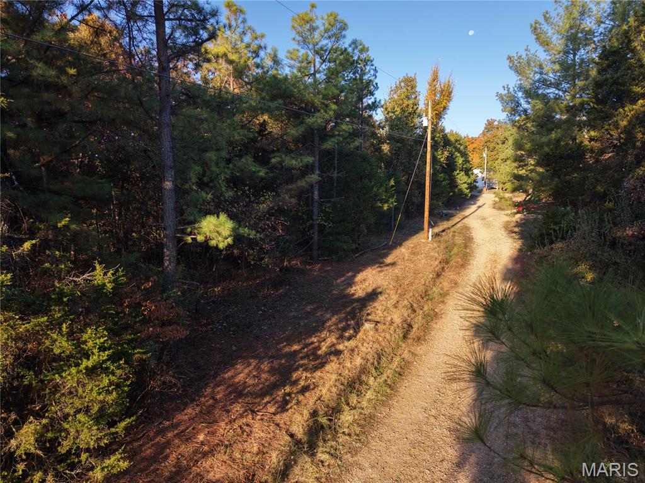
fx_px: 447
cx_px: 322
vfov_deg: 56.8
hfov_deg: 71.6
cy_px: 242
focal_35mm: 24
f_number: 1.8
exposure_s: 1/15
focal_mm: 8.67
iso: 100
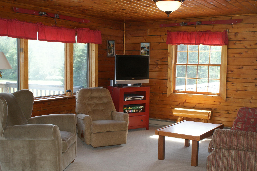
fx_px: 300
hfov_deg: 46.4
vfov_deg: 31.9
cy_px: 86
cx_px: 128
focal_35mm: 42
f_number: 6.3
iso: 400
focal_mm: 28
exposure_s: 1/100
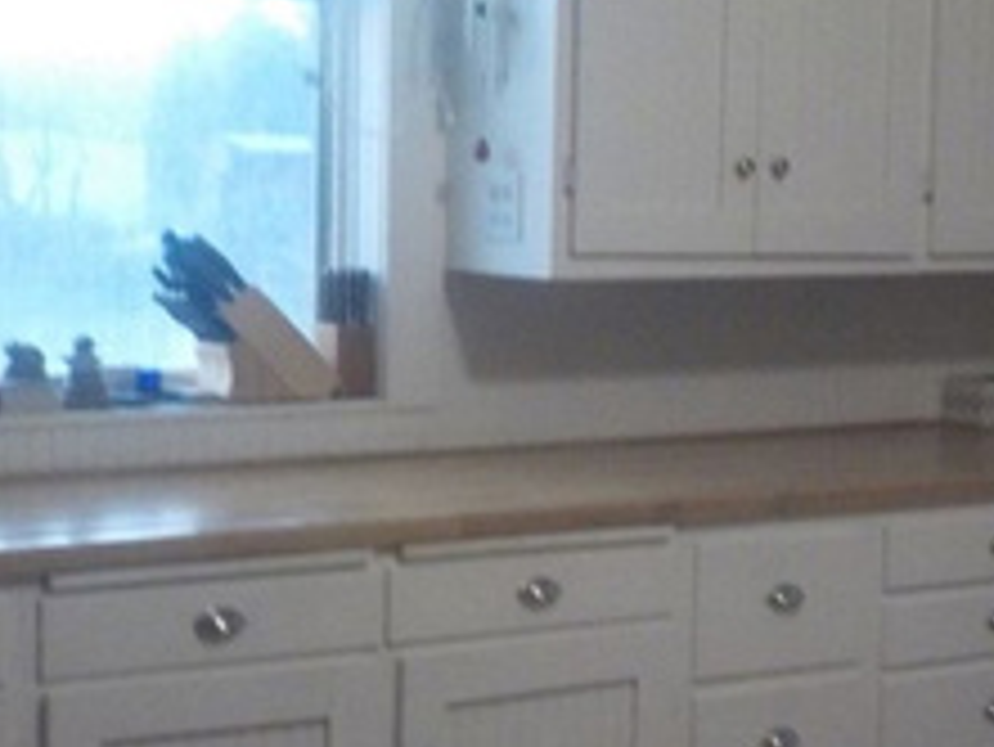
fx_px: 2500
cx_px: 738
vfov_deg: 17.0
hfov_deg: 22.3
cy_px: 436
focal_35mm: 87
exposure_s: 1/30
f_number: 3.3
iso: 320
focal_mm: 4.1
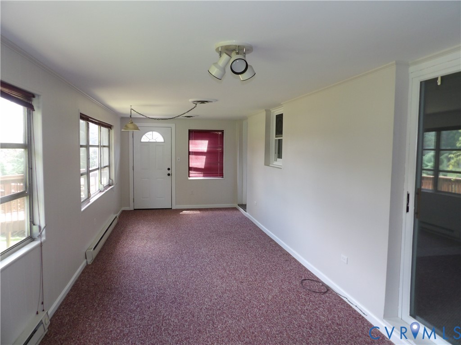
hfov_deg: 71.6
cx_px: 230
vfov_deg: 56.8
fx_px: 320
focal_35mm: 24
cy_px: 172
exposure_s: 1/33
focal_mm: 4.3
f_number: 3.2
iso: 200
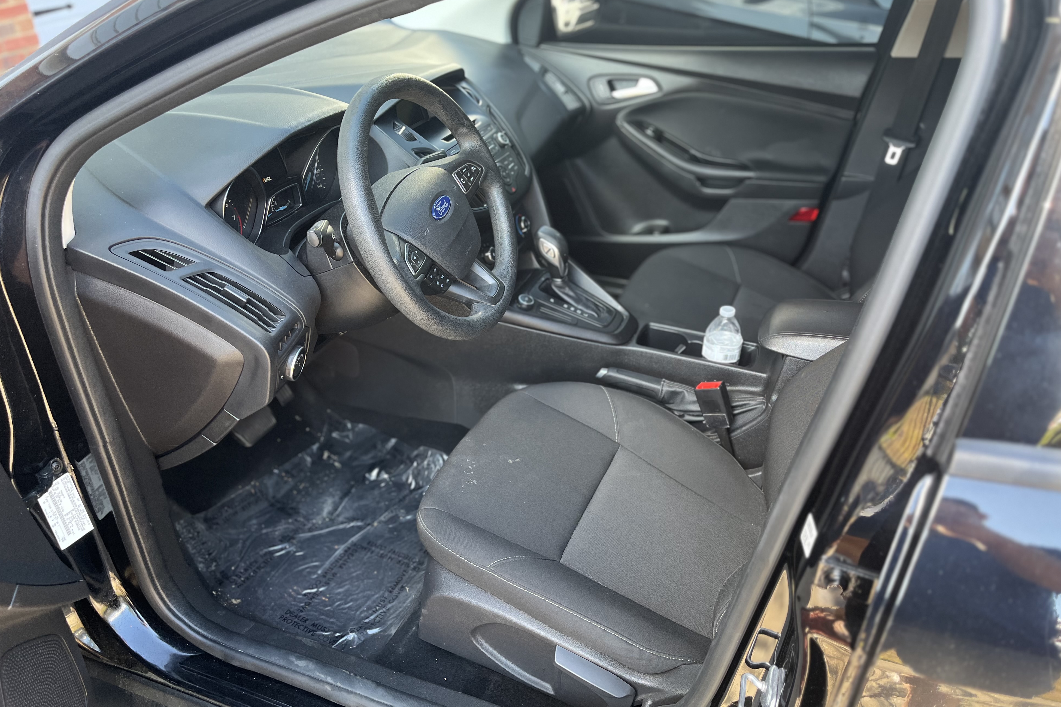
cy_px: 369
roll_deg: +3.0
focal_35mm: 28
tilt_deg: -33.0
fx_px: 825
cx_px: 517
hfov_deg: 65.5
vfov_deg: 46.4
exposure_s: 1/121
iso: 125
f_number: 1.6
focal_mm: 5.1
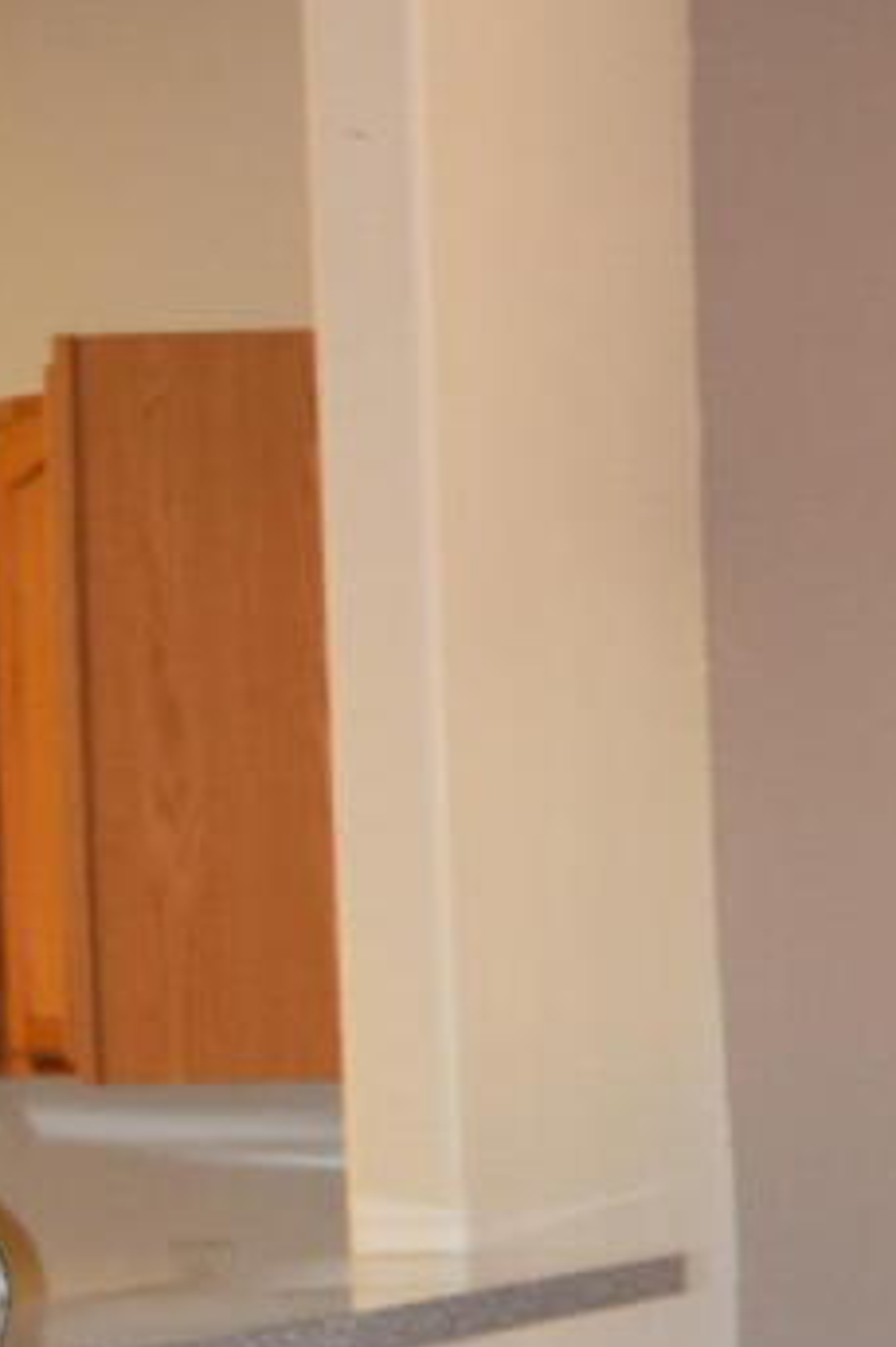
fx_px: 5867
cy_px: 1429
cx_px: 2588
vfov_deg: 12.9
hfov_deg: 7.7
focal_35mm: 157
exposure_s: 1/60
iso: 400
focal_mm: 18
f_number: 4
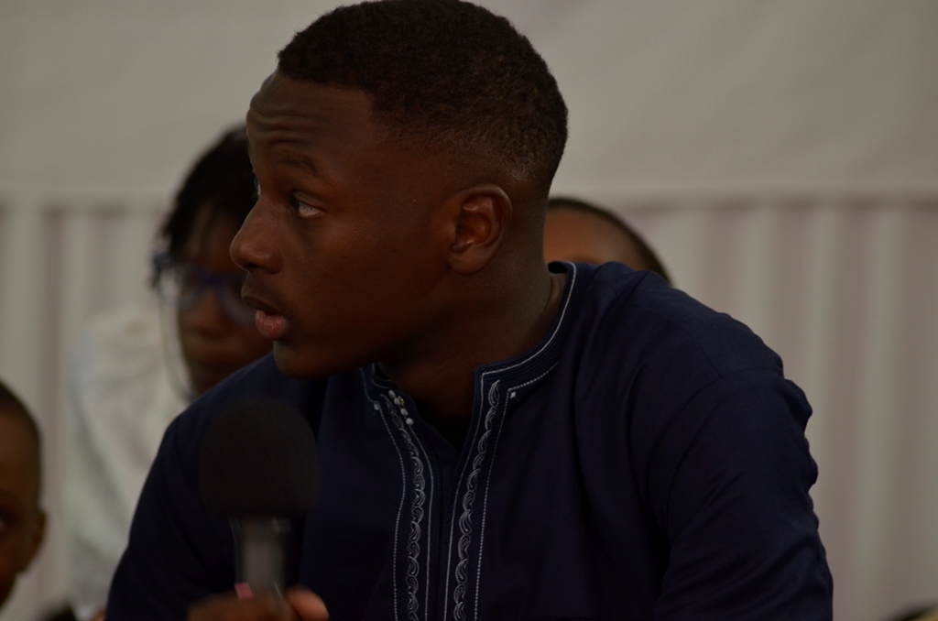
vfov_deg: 6.1
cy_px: 310
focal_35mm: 225
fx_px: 5850
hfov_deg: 9.2
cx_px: 469
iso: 640
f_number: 4.5
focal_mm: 150
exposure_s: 1/50
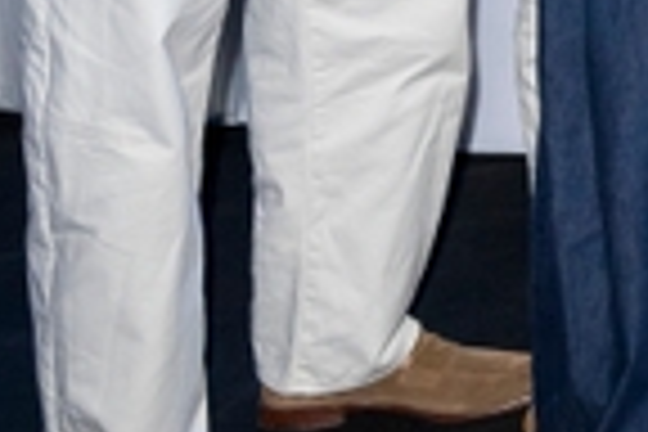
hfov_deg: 11.8
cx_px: 1617
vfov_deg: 9.0
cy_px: -633
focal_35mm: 137
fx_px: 2466
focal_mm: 24
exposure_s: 1/80
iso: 1600
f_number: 5.6
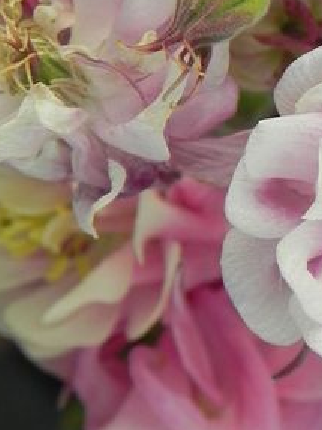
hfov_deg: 3.7
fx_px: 4977
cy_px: 40
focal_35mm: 401
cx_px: 289
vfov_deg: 4.9
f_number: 5
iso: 160
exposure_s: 1/250
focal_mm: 25.7
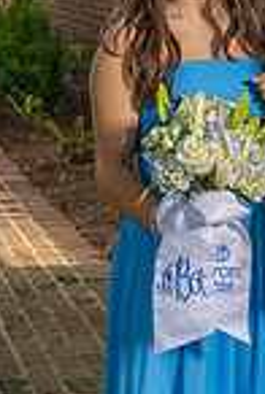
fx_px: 1385
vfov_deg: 16.2
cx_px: 287
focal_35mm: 126
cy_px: 205
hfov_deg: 10.8
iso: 100
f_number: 5
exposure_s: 1/160
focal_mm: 41
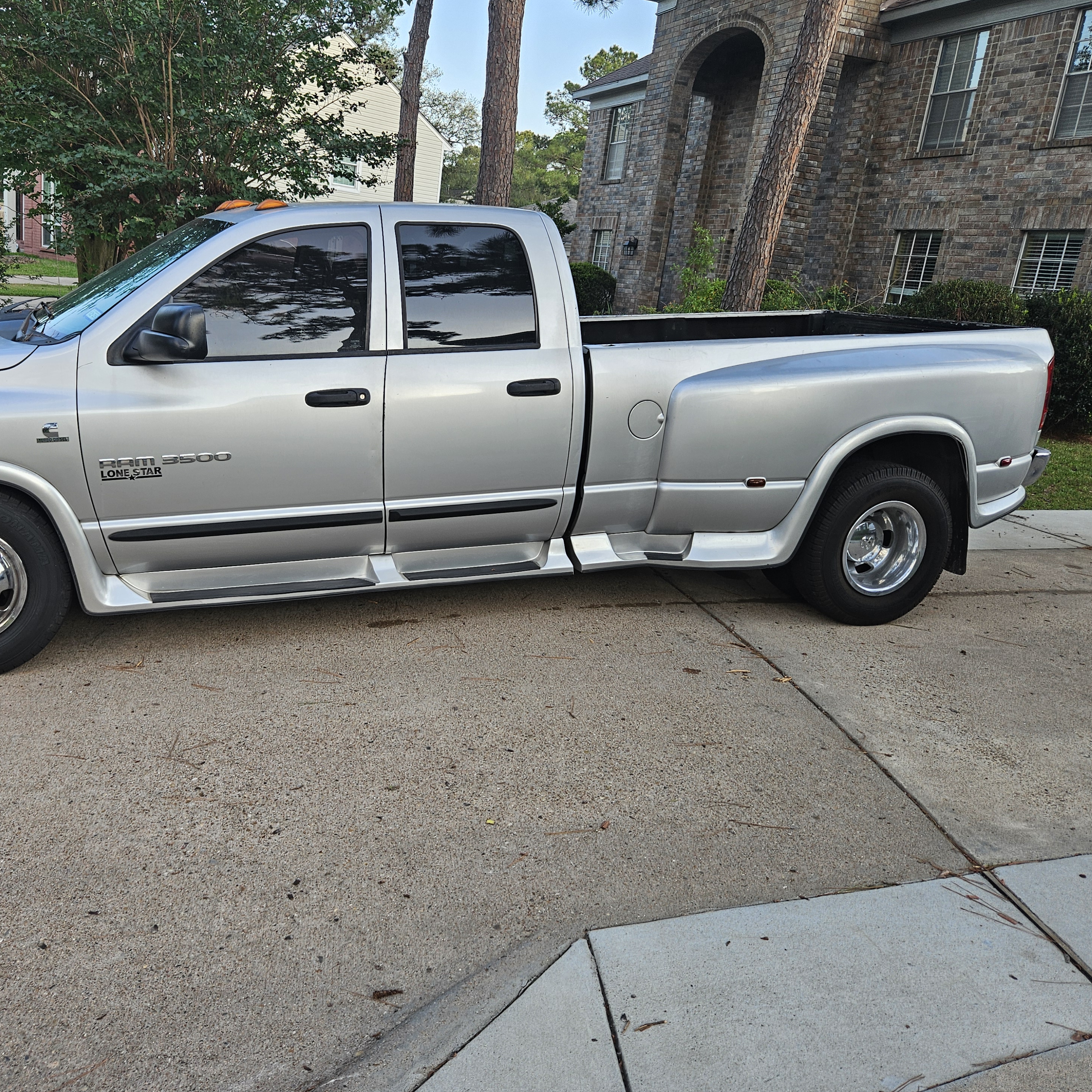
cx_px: 411
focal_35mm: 28
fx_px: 999
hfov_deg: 56.6
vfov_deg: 57.3
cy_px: 532
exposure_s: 1/124
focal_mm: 5.4
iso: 25
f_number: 1.8
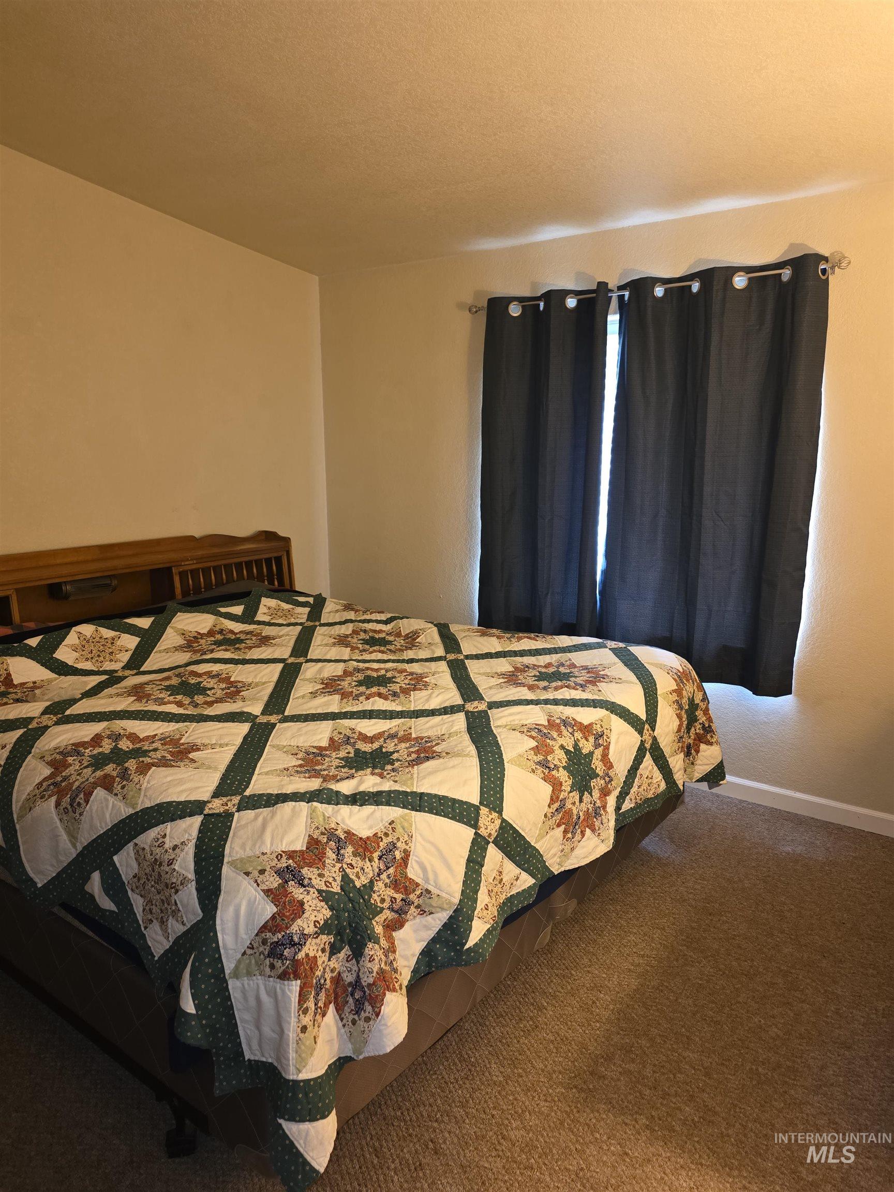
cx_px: 447
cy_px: 596
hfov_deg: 58.9
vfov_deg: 73.9
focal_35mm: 23
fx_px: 792
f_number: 1.7
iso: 2500
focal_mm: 6.25
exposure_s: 1/12
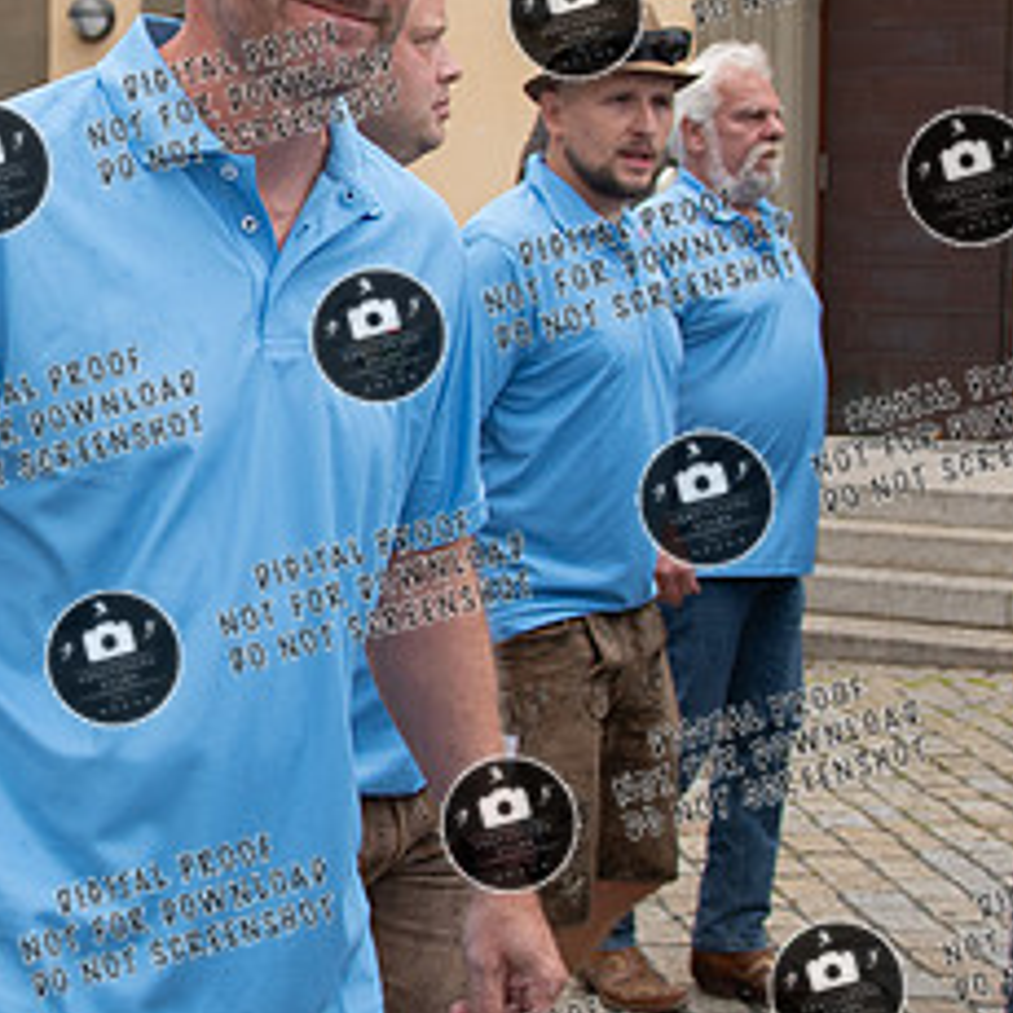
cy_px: 341
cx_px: -56
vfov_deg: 22.7
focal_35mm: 76
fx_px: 2516
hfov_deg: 21.7
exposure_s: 1/400
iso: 140
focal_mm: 17
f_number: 3.5
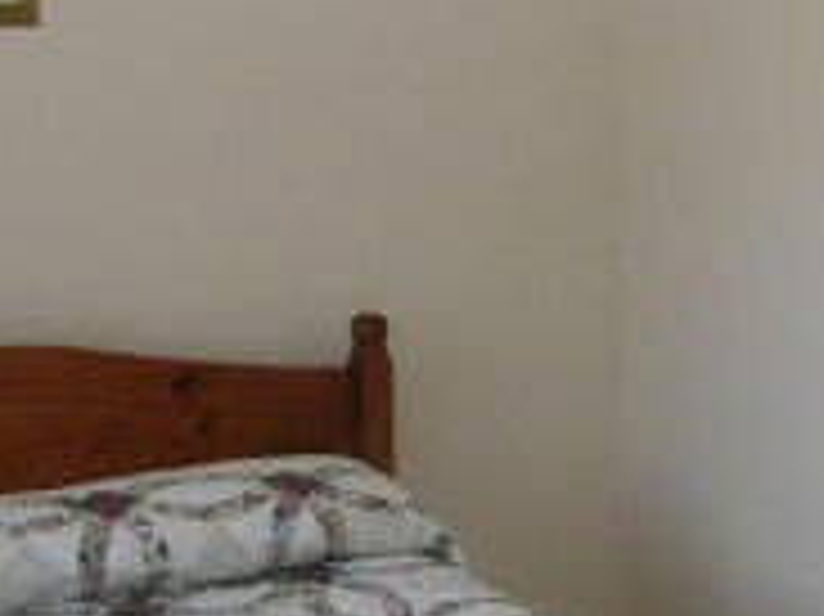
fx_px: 2117
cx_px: 511
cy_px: 321
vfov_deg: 16.6
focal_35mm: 89
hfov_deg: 22.0
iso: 50
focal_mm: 5.8
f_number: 4
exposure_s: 1/30
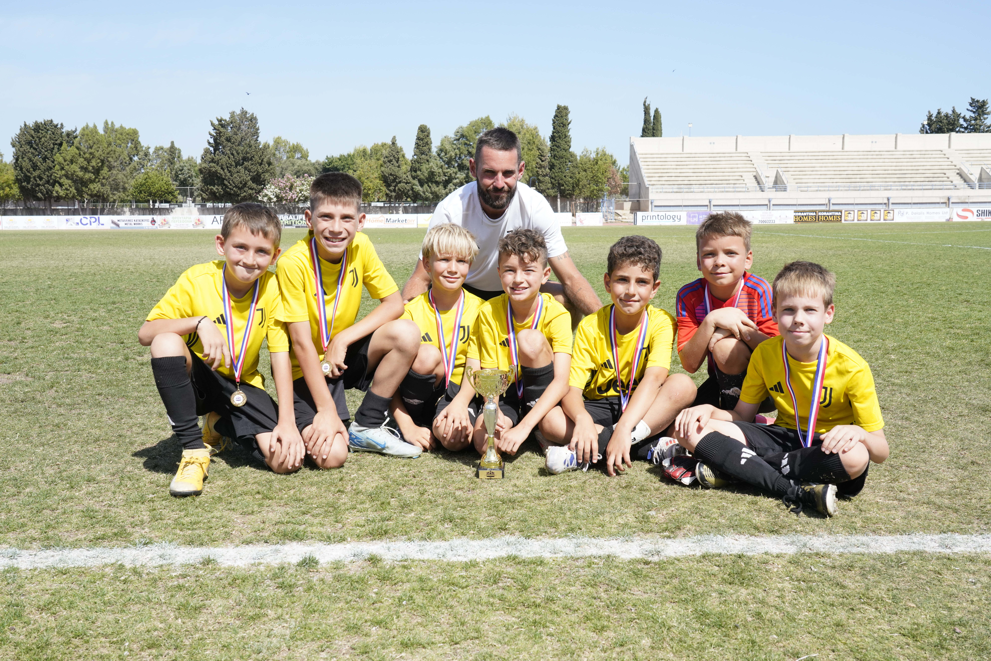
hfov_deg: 54.4
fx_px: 964
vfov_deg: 37.9
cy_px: 330
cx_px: 496
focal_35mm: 35
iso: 800
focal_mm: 35
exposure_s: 1/800
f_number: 10
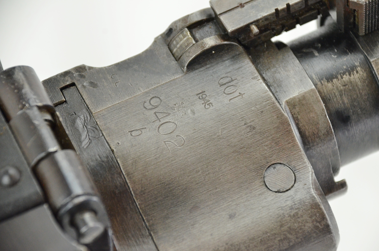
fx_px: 2127
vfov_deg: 6.8
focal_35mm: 202
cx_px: 190
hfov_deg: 10.2
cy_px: 126
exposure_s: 1/125
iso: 1600
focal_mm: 135
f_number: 5.6
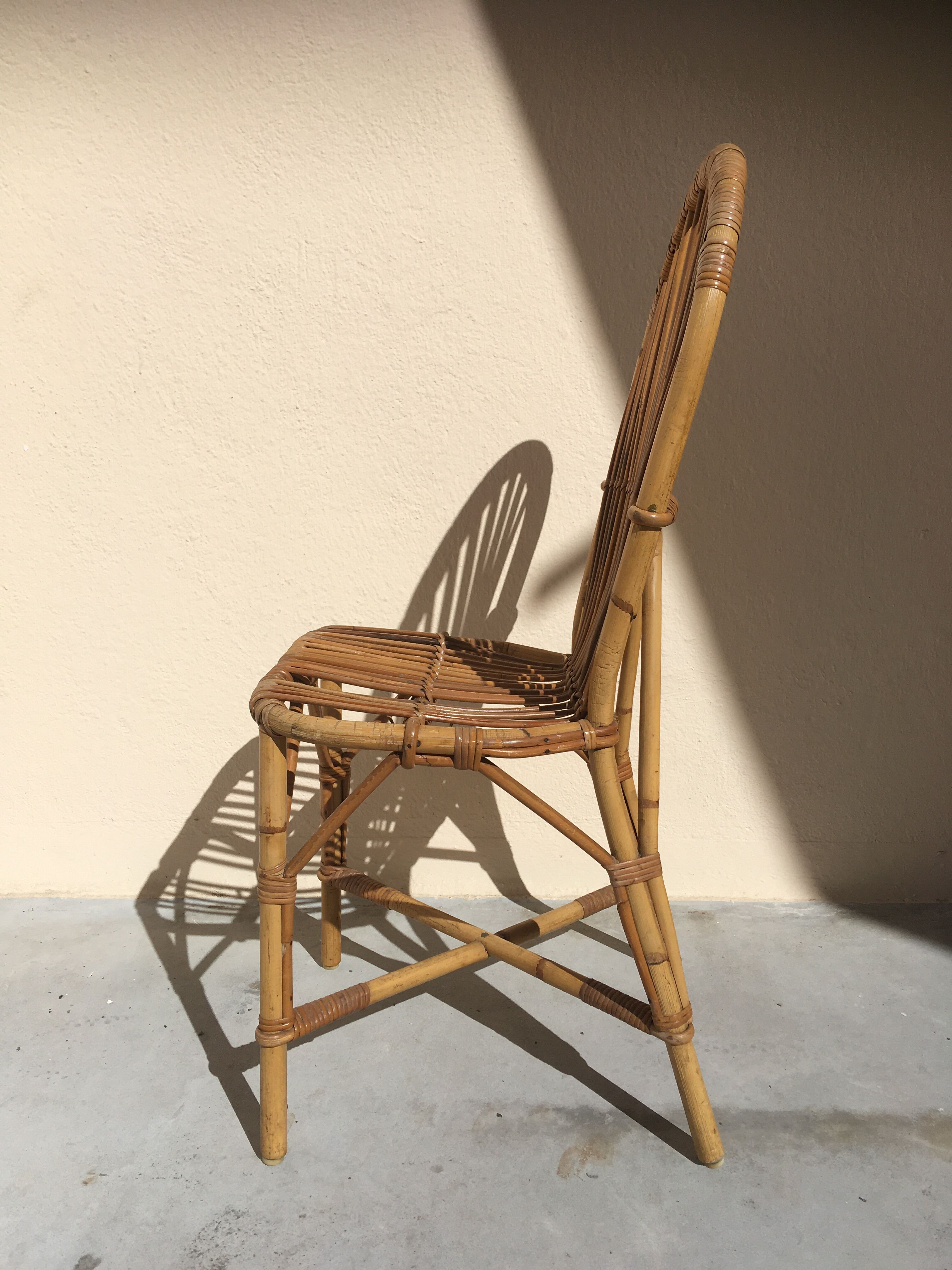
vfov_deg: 61.7
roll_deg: +0.4
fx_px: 1063
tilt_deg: -13.0
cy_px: 635
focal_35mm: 29
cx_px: 476
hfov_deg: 48.2
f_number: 2.2
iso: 25
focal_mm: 4.15
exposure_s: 1/4808
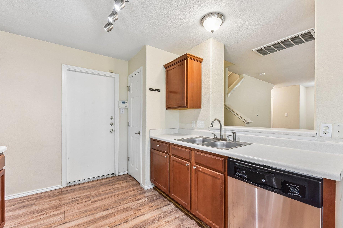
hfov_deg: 96.7
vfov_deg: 73.7
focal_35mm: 16
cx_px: 178
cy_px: 120
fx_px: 152
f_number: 8
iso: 450
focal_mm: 15
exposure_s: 1/15
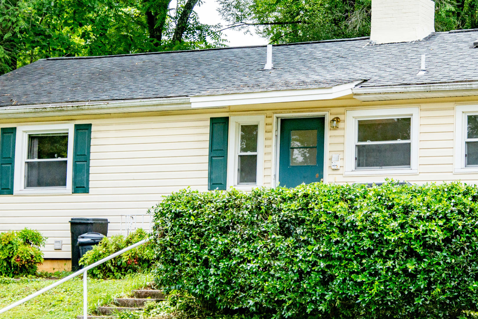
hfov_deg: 20.2
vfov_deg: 13.5
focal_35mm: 101
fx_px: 1341
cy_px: 197
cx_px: 302
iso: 400
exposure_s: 1/4000
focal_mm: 55
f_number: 22
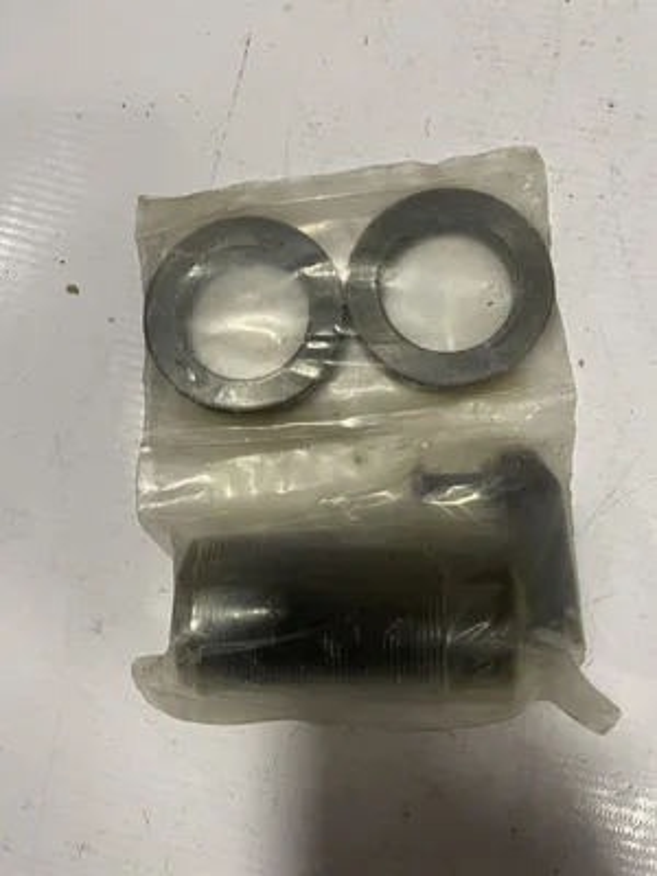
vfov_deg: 67.3
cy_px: 438
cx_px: 328
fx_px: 658
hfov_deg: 53.1
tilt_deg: -84.0
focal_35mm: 26
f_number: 1.6
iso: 125
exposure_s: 1/60
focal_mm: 4.2
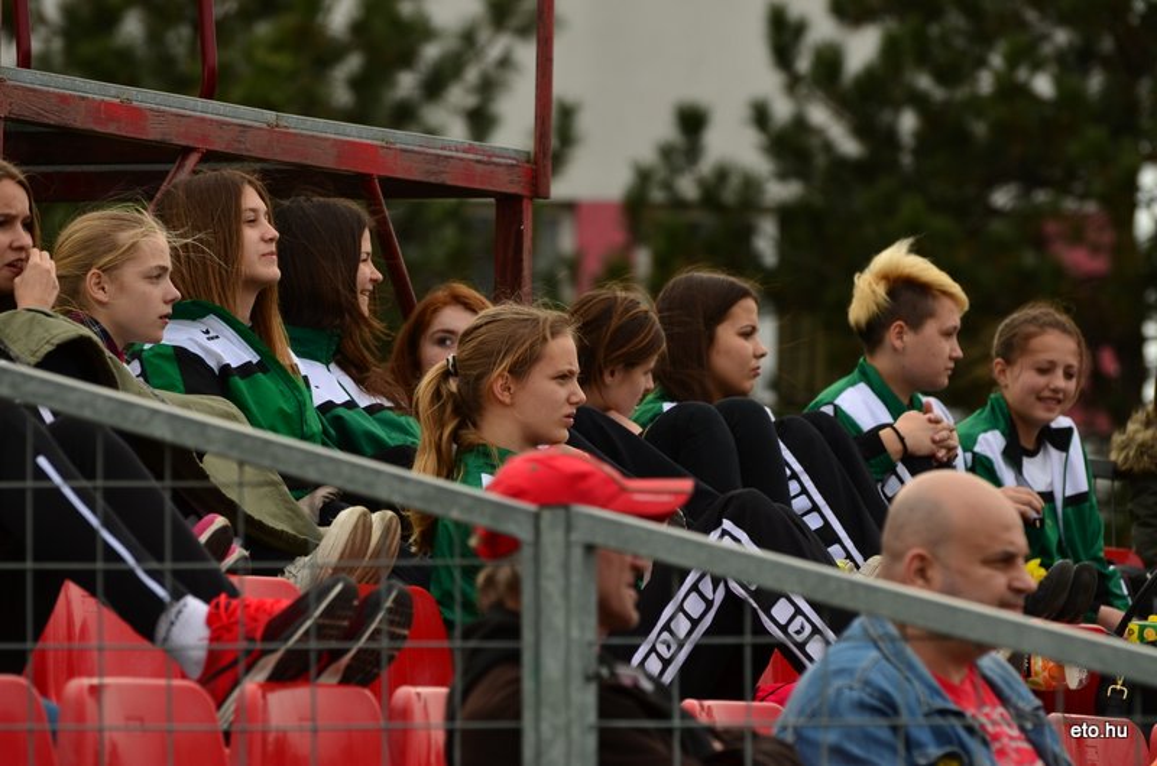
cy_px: 383
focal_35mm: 270
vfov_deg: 5.1
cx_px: 578
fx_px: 8660
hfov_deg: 7.6
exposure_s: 1/640
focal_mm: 180
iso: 200
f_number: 5
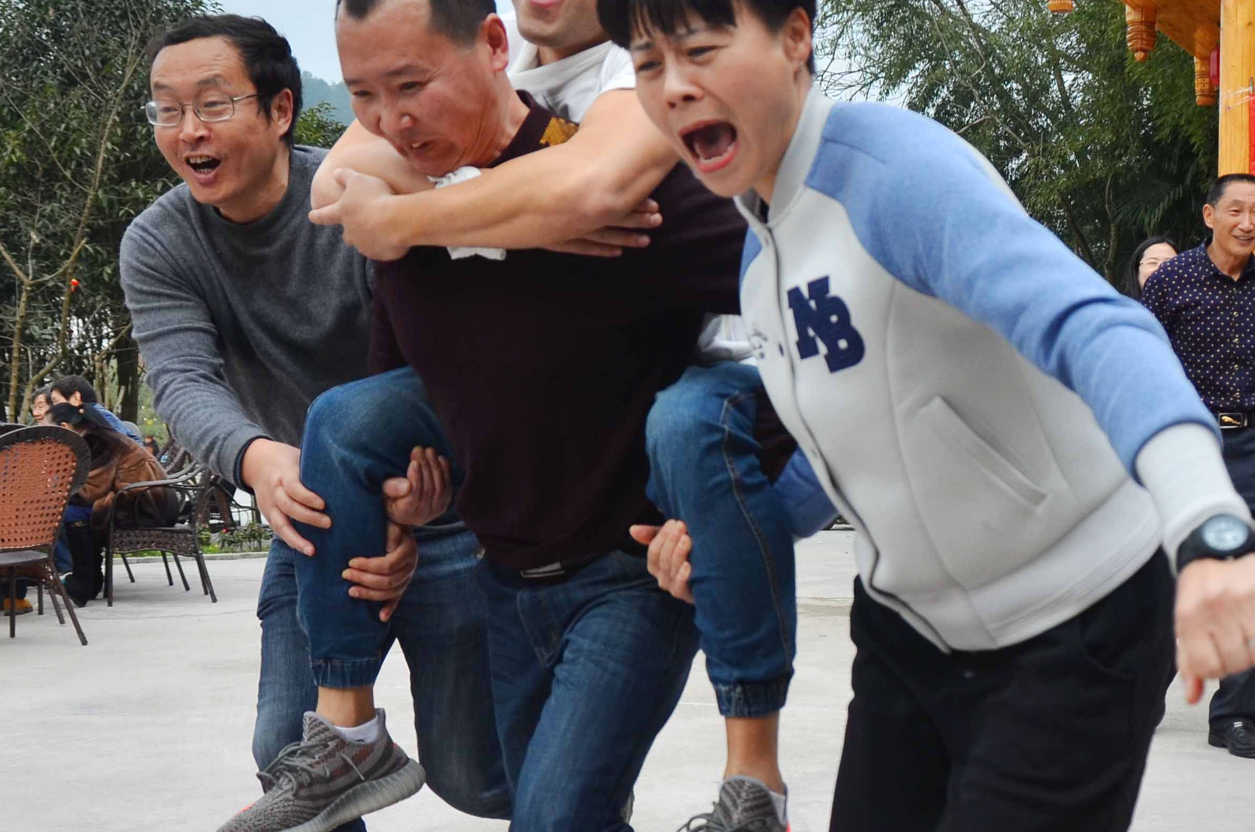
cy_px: 503
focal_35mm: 56
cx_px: 886
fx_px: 1948
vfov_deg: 24.0
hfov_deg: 35.2
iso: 250
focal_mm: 18
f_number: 3.5
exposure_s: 1/1600
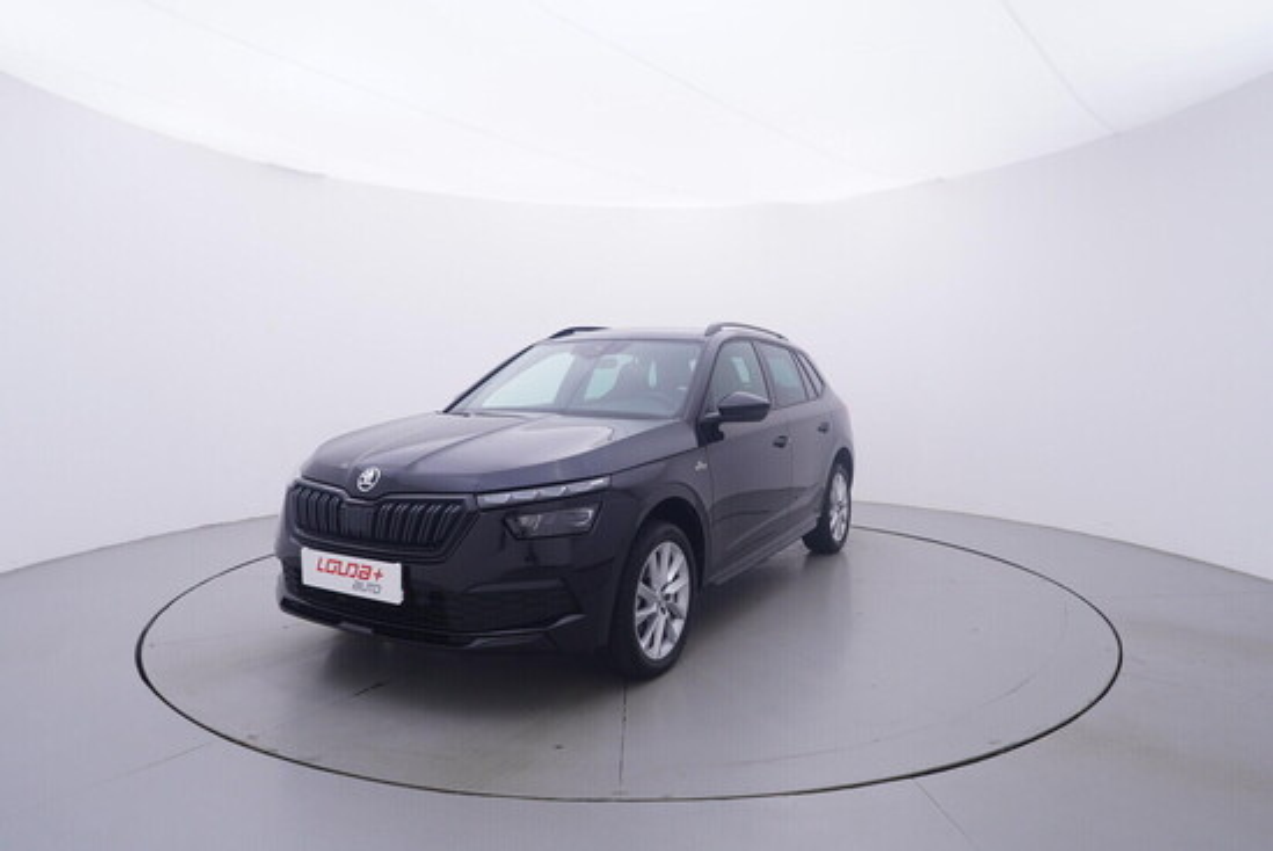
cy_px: 426
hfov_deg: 77.3
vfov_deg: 56.2
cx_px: 636
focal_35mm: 22
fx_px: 796
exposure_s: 1/80
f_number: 5
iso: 200
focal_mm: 15
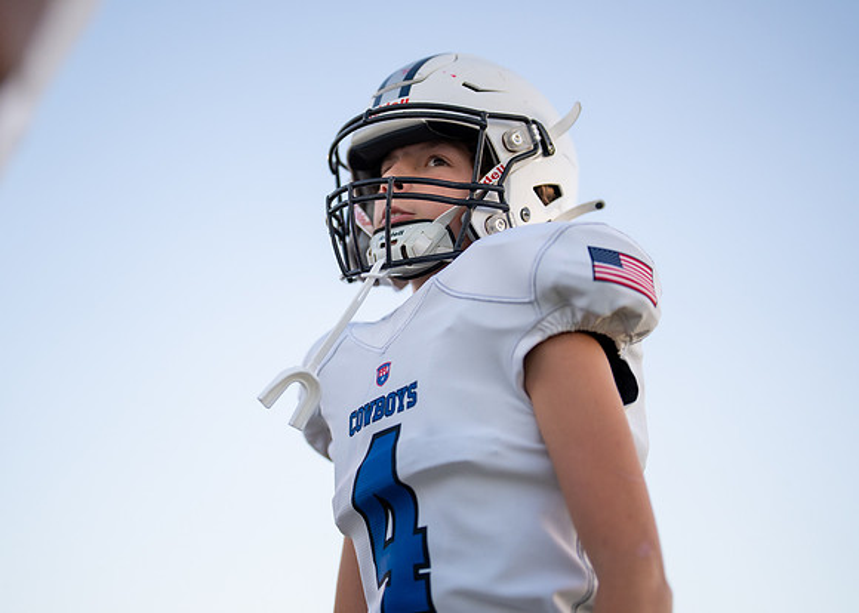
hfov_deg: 33.8
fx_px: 1411
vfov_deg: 24.5
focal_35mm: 58
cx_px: 355
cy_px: 305
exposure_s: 1/2000
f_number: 1.2
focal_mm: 50
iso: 500
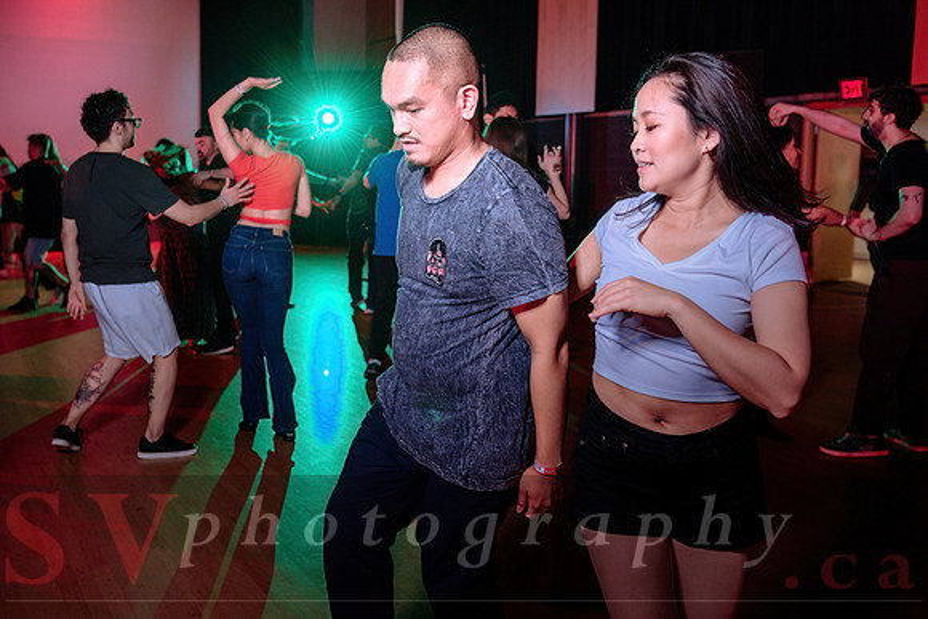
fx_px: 946
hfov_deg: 52.0
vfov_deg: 36.2
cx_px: 384
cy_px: 263
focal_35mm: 37
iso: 1000
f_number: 3.2
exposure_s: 1/60
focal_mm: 31
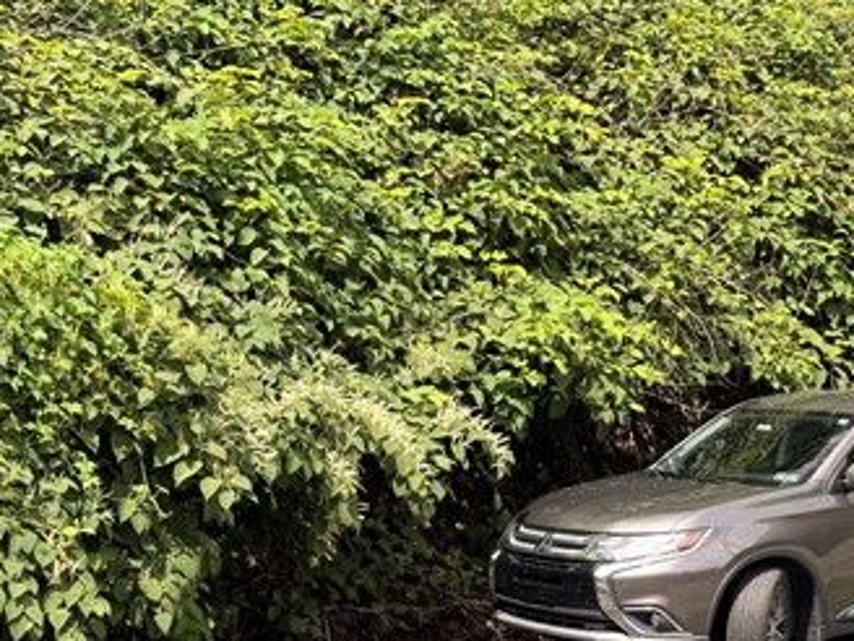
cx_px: 729
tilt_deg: +5.2
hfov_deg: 25.4
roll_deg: +3.3
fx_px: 1850
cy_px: 237
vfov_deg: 19.6
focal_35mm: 75
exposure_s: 1/1770
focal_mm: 6.76
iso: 80
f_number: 1.78
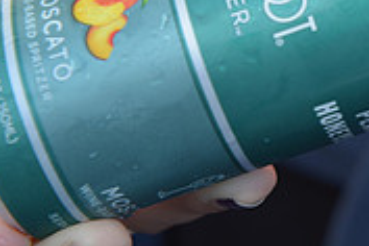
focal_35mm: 157
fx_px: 1609
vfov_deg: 8.7
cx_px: 511
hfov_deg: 12.6
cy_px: 20
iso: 250
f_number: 5.6
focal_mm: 48
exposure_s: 1/320
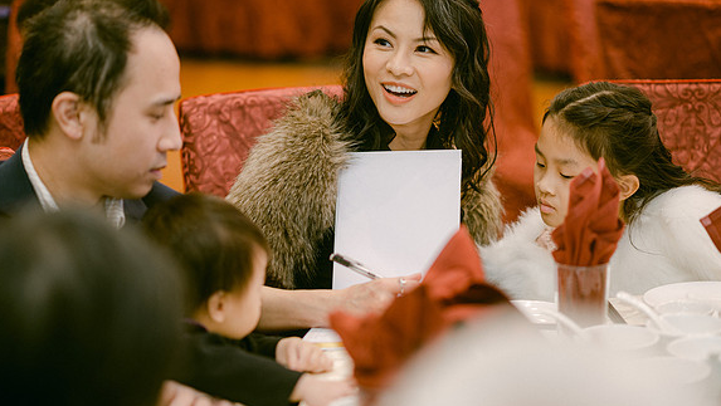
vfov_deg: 13.5
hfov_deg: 23.7
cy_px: 189
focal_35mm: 90
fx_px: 1722
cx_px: 359
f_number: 2
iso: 400
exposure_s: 1/125
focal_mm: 85
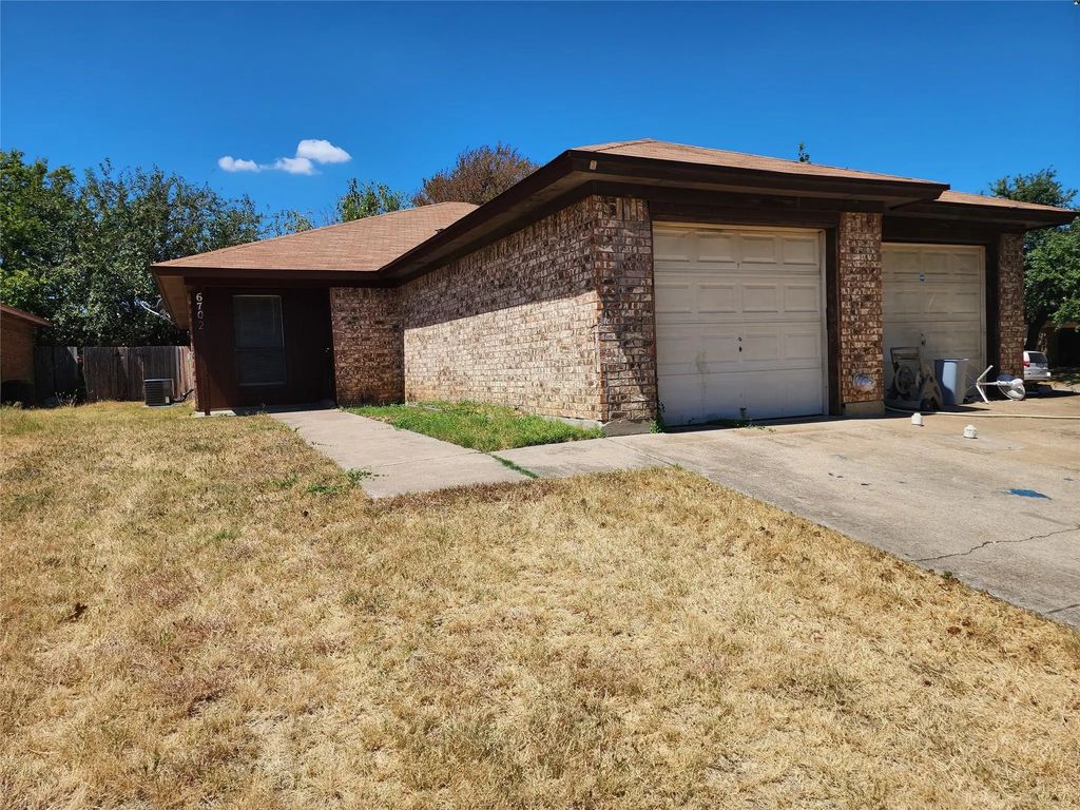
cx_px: 540
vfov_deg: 58.9
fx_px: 718
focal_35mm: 23
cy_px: 405
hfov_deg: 73.9
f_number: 1.8
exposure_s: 1/1255
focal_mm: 6.4
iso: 12
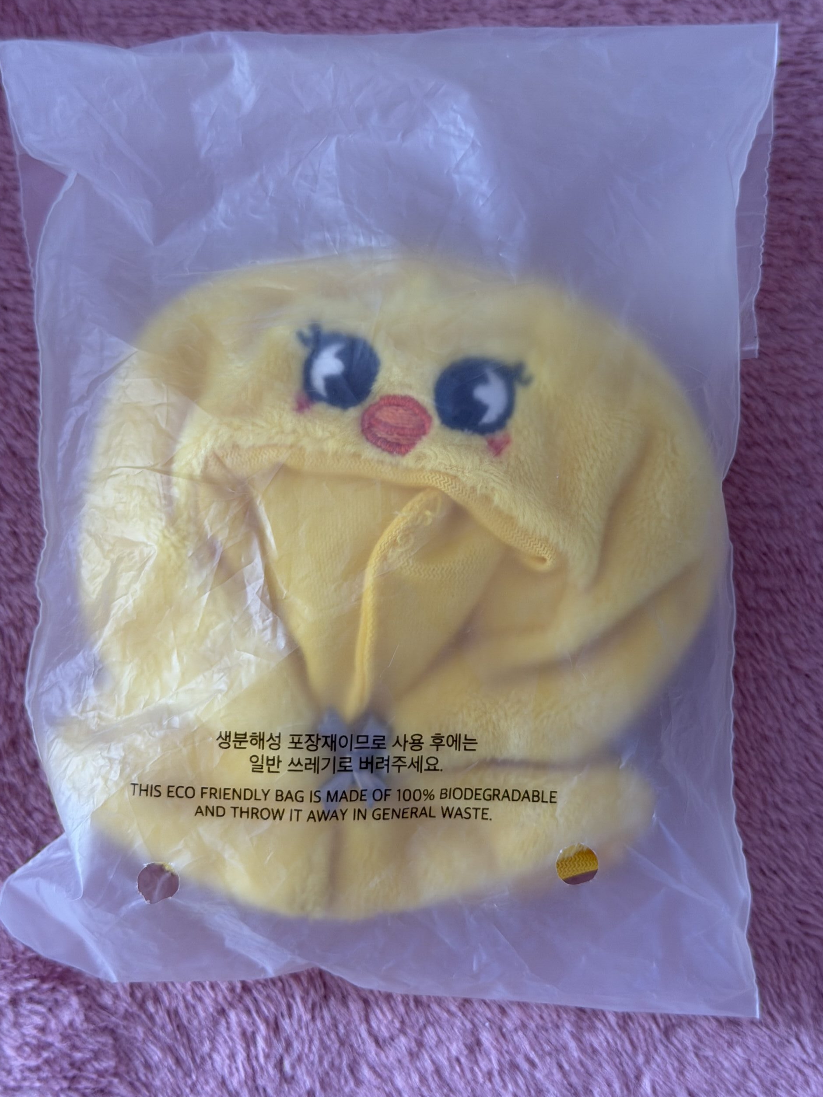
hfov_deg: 29.7
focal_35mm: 49
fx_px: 1553
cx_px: 417
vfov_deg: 38.9
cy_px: 540
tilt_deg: -82.8
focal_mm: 6.76
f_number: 1.78
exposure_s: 1/60
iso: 125
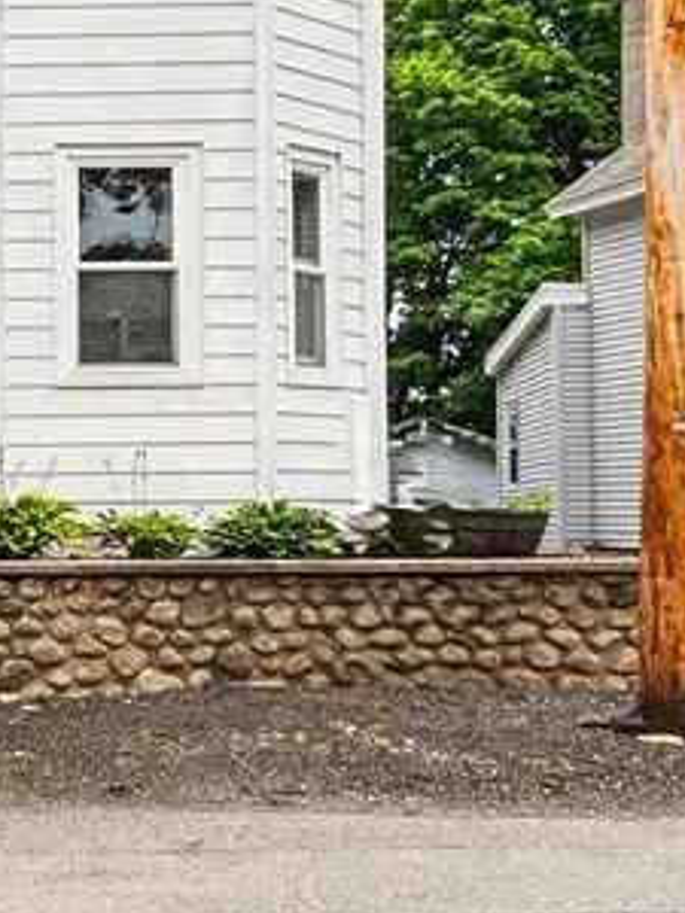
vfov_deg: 31.2
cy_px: 87
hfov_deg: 19.9
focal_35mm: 59
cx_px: -454
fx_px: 1557
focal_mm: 12
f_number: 9
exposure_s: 1/30
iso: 100
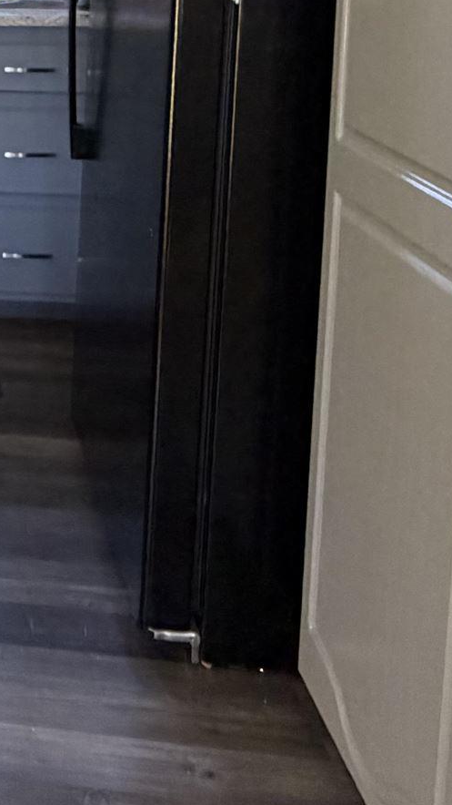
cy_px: 36
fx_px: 1130
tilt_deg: -8.6
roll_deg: +0.9
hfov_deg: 19.0
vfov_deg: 36.0
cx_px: -282
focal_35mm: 53
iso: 320
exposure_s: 1/80
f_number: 2.2
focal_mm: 2.22
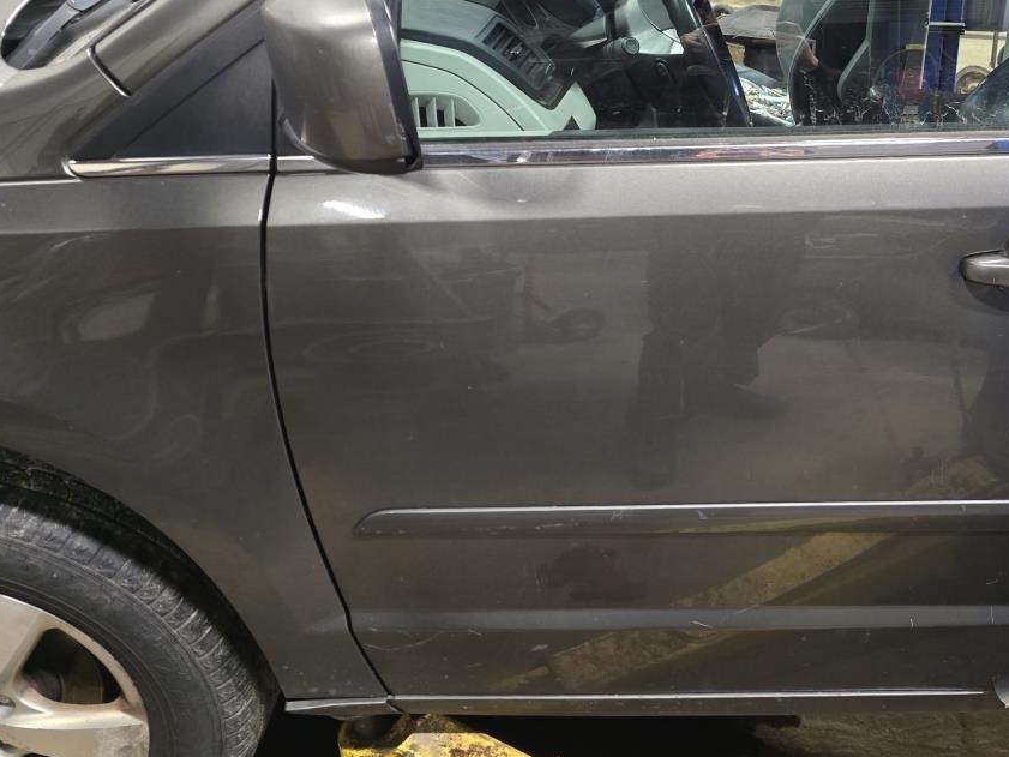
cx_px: 756
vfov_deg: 39.9
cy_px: 221
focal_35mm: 35
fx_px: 1020
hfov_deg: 50.5
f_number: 1.7
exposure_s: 1/60
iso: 1000
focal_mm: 6.3
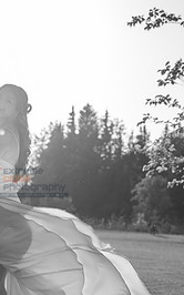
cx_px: 22
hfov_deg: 8.6
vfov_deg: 13.8
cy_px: 181
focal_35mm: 152
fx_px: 1221
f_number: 5.6
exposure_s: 1/320
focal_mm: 88
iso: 125
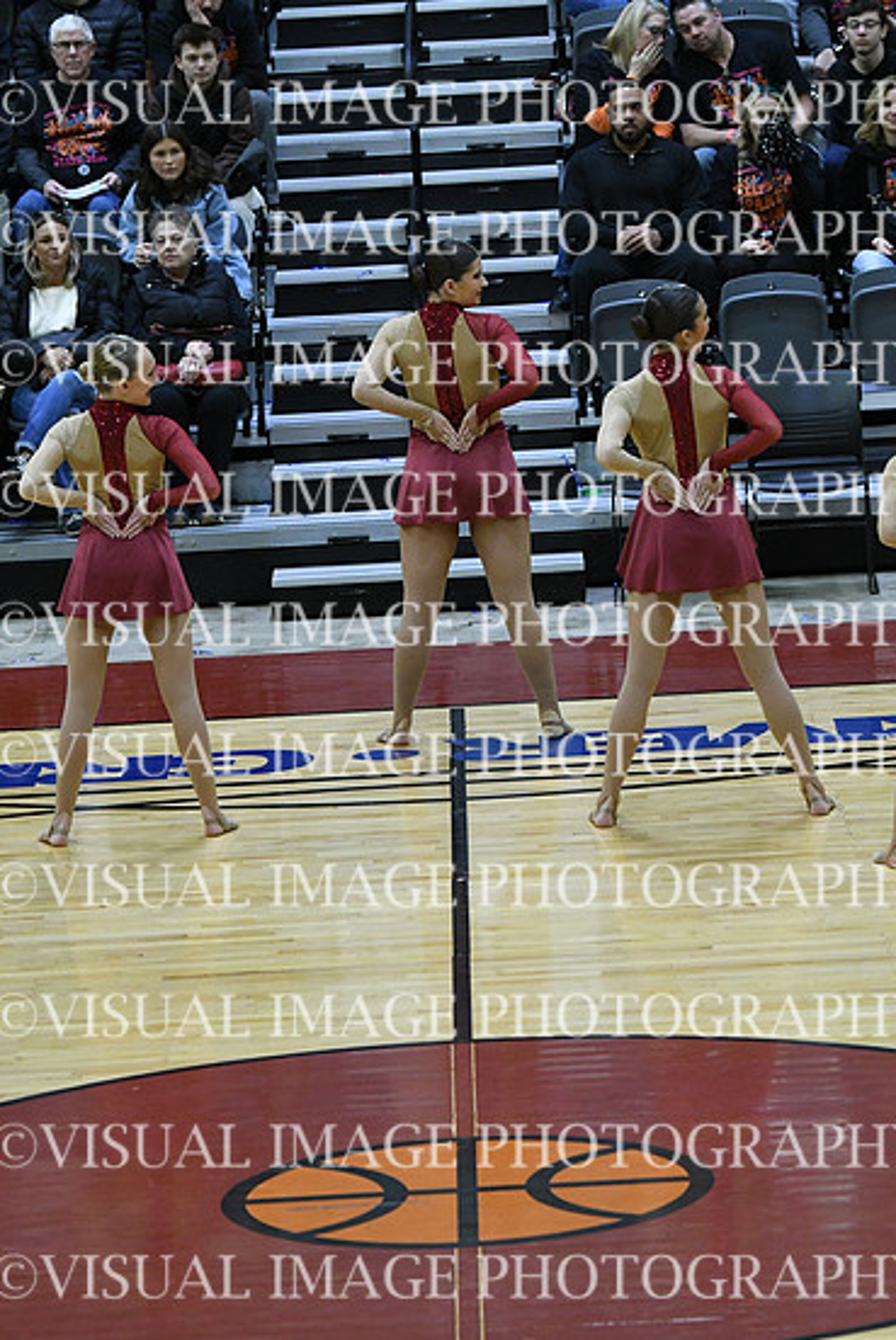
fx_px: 7042
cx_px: 460
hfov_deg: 7.3
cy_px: 689
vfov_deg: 10.9
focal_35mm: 189
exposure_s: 1/500
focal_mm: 120
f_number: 4
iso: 5000
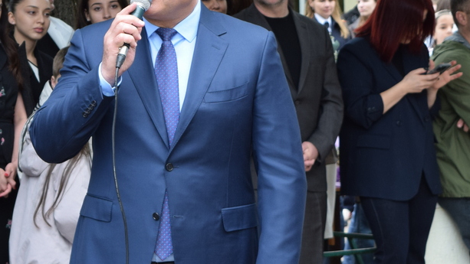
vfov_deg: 10.7
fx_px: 1404
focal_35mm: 113
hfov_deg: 19.0
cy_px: 68
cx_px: 189
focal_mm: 55
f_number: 8
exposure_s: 1/250
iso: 400
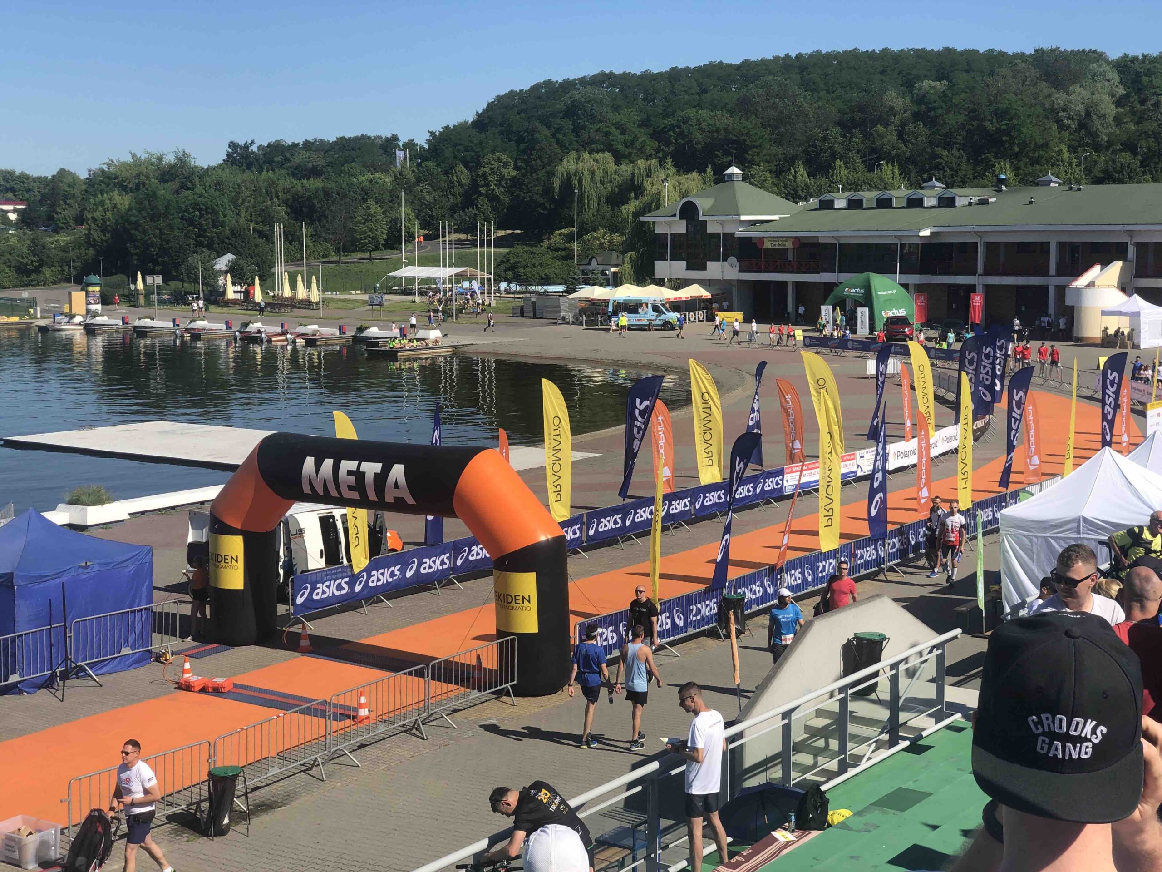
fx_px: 1746
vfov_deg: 28.0
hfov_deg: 36.8
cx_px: 581
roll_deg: +0.7
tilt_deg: -6.8
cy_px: 436
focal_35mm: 52
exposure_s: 1/1185
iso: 16
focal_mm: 6
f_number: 2.4
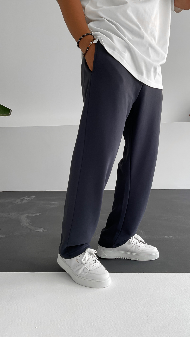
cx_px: 123
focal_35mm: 32
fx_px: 287
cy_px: 167
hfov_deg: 36.4
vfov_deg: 61.0
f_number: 1.8
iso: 32
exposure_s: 1/120
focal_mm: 3
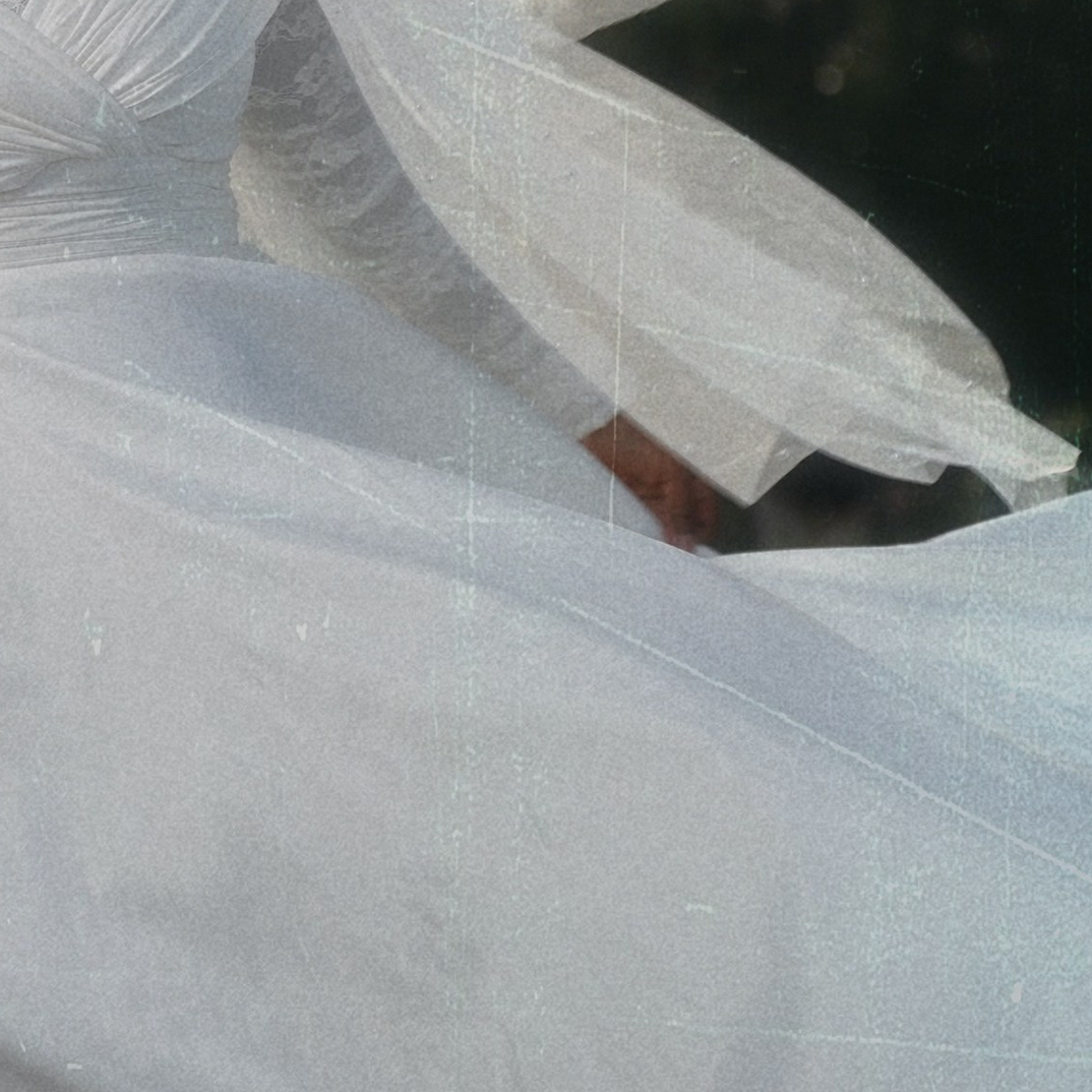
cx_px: 85
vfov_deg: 11.0
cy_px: 118
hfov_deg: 11.0
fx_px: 5639
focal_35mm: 158
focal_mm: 52
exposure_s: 1/250
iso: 500
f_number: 2.8
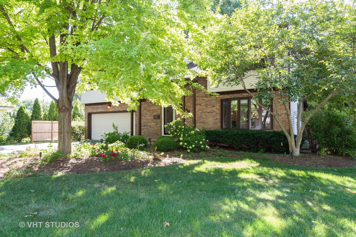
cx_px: 178
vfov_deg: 56.1
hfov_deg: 77.3
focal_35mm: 22
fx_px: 222
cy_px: 118
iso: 320
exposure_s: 1/50
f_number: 8
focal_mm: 15
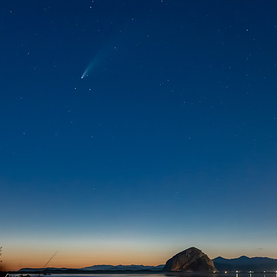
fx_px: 706
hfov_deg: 22.2
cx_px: 146
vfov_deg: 22.2
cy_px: 126
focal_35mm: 78
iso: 1600
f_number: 4
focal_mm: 44
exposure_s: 3
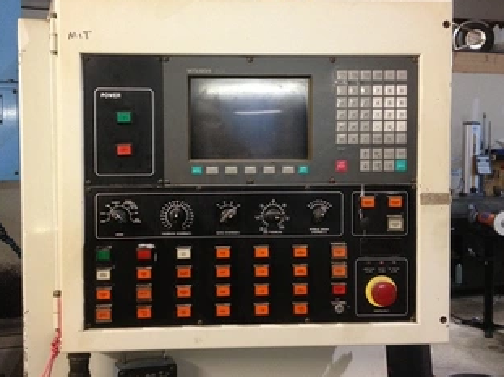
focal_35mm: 45
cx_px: 238
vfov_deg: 32.1
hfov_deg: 42.1
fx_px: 655
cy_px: 167
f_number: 2.4
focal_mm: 4.28
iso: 200
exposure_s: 1/20
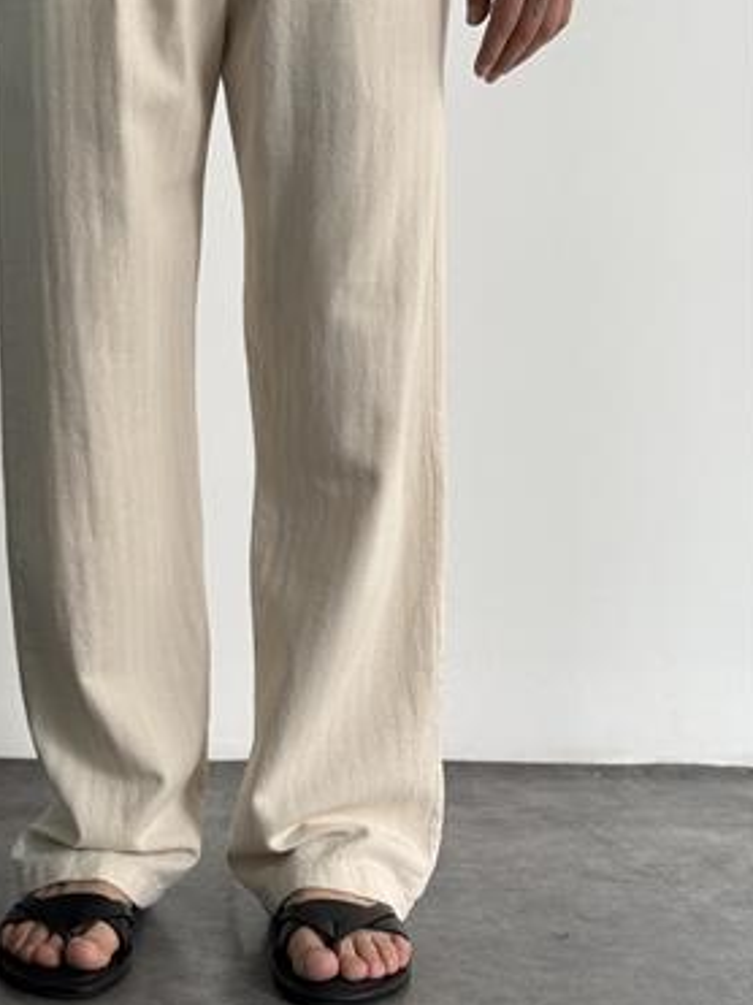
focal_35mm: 69
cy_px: 354
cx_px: 222
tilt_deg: -2.5
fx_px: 2002
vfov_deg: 28.0
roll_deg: -1.5
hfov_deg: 21.2
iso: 64
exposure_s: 1/269
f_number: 1.78
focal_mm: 6.76
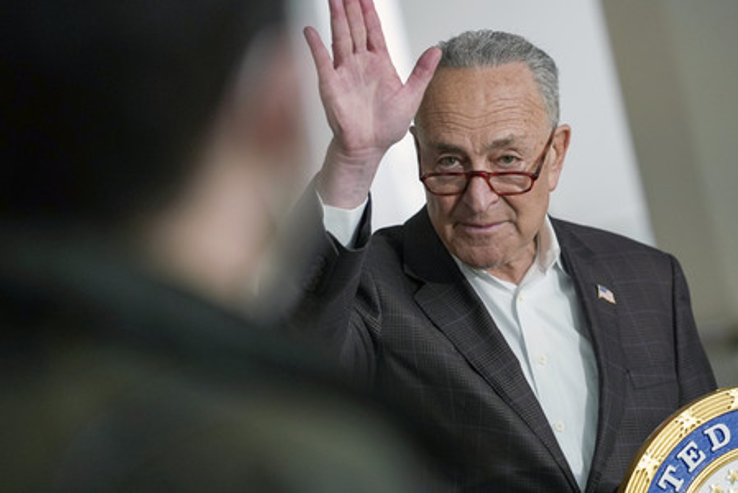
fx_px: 5128
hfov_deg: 8.2
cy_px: 246
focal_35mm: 250
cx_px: 369
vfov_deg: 5.5
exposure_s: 1/320
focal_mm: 250
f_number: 5.6
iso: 4000
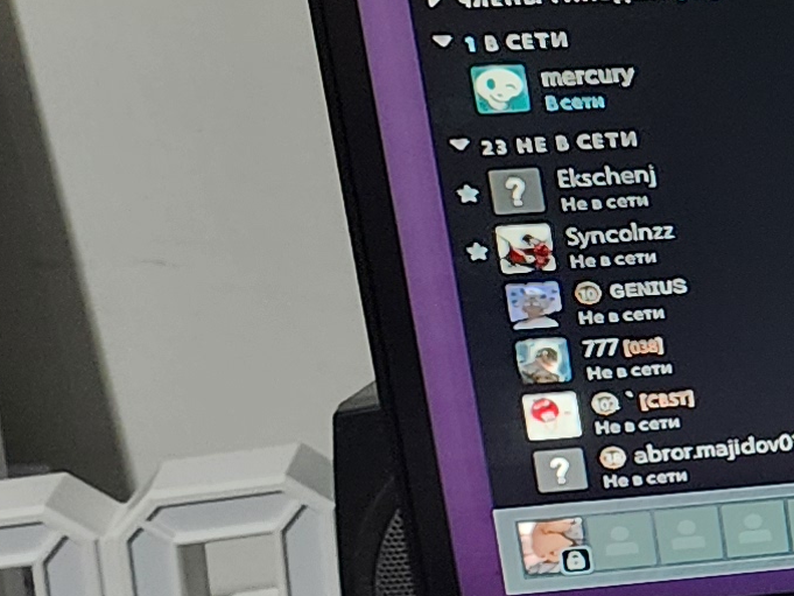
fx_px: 3097
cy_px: 281
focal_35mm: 135
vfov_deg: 11.0
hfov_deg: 12.4
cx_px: 1717
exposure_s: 1/33
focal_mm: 6.4
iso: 640
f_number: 1.8
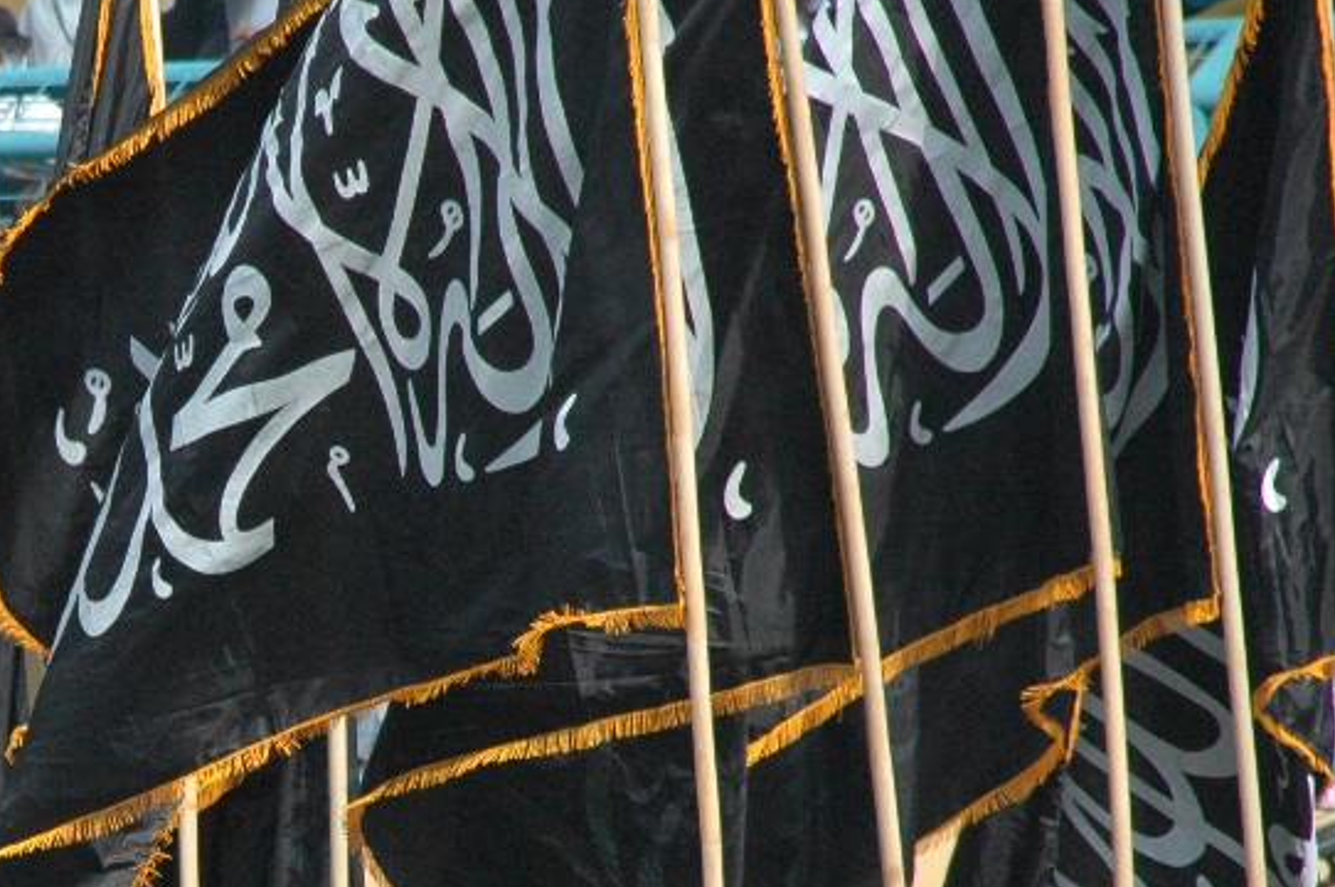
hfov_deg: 3.3
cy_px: 680
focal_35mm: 620
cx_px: 15
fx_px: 22964
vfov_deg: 2.2
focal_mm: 200
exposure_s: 1/1000
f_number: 8
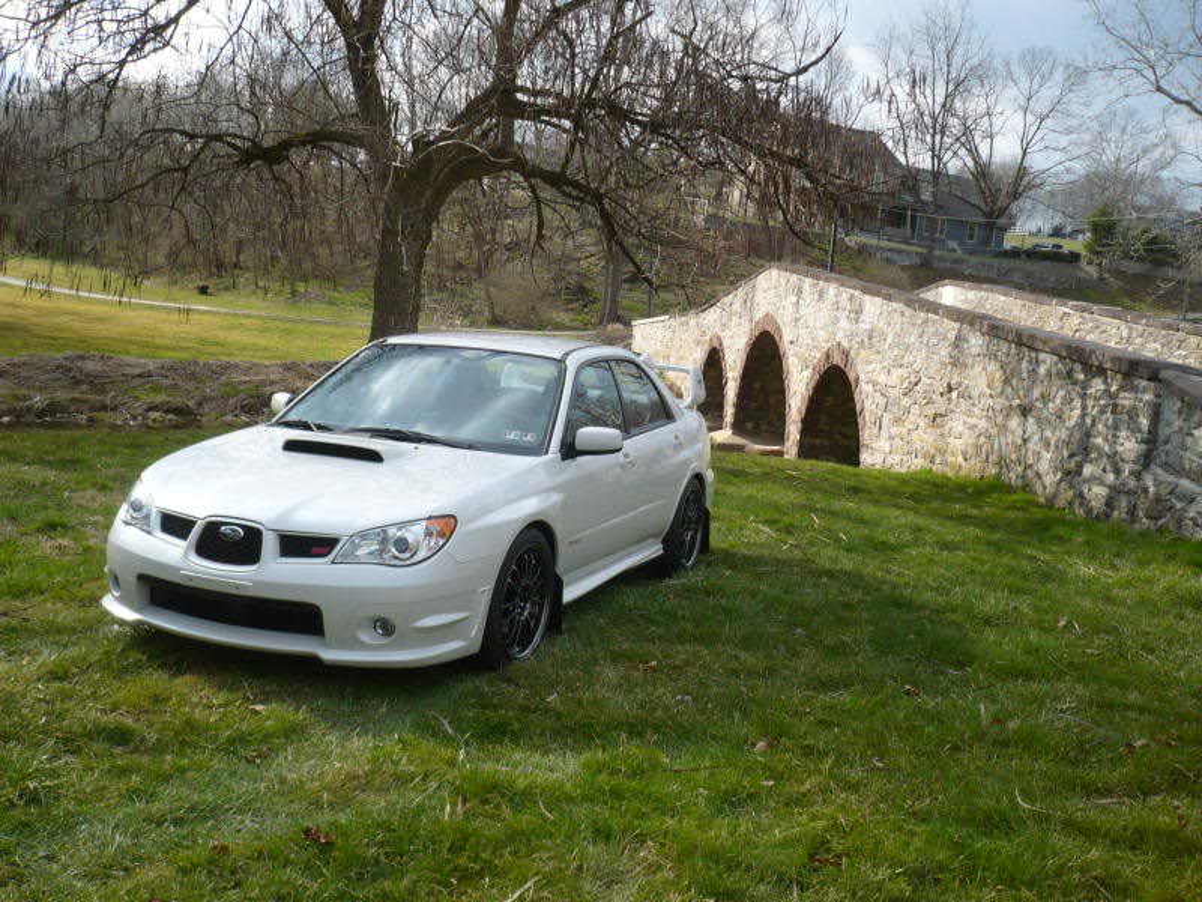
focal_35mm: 35
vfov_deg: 40.7
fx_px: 1215
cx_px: 601
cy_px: 451
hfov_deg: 52.6
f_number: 2.8
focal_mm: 5.8
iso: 100
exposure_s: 1/640
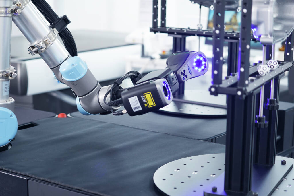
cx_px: 147
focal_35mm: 70
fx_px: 572
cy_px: 98
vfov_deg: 19.5
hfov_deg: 28.8
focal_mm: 70
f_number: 4
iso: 640
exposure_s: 1/80
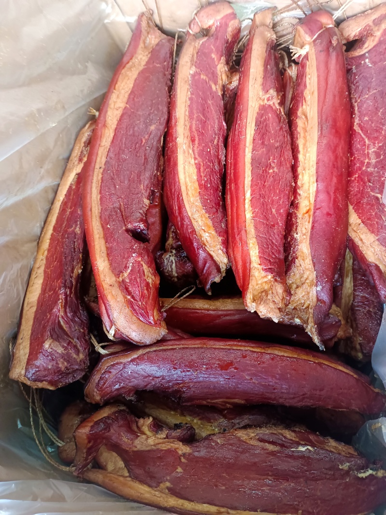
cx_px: 193
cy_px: 258
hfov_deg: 54.9
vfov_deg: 69.4
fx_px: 372
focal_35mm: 25
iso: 1127
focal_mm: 4.71
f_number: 1.79
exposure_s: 1/33.3
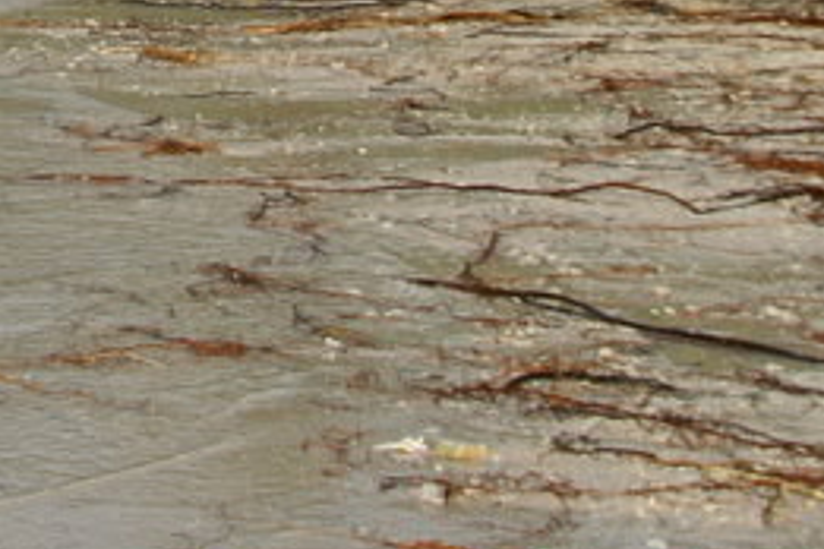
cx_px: -663
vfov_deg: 8.9
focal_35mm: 147
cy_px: -451
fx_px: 3362
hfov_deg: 12.7
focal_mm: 17
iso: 100
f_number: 7.1
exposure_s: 1/300
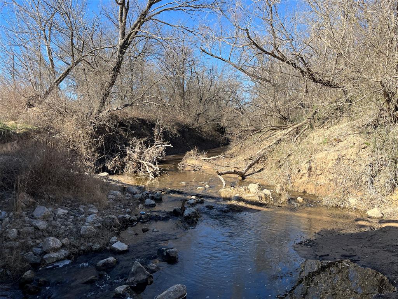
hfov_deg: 67.3
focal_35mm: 26
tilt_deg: -3.2
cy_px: 150
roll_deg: +0.0
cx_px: 199
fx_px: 299
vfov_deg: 53.1
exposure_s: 1/1477
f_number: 1.6
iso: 50
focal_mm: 5.1
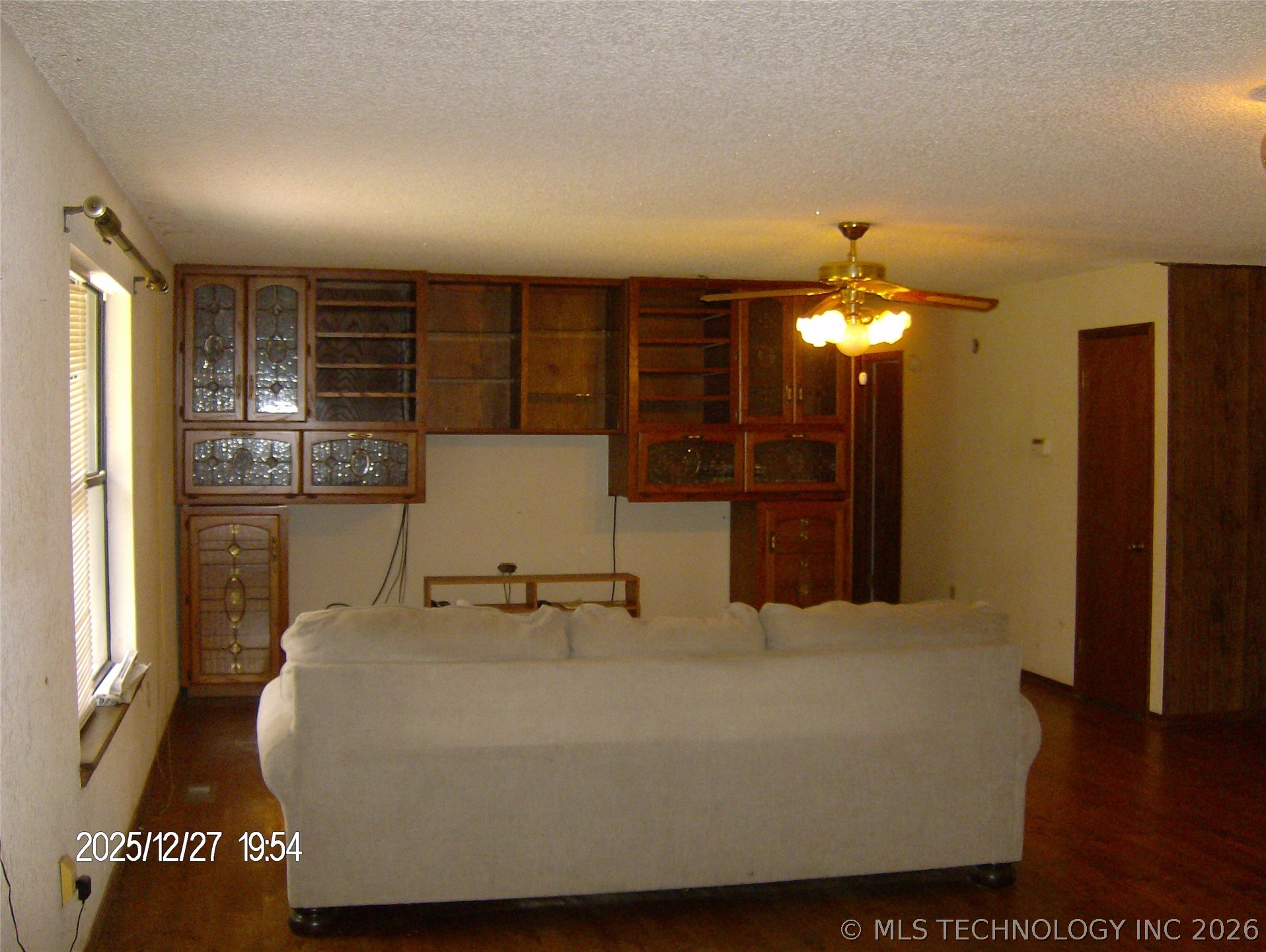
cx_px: 633
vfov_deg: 39.7
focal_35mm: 36
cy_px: 476
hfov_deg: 51.3
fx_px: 1318
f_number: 2.8
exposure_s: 1/60
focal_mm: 6
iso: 200
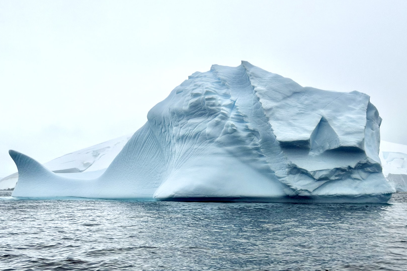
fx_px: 667
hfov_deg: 33.9
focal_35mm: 59
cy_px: 161
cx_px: 197
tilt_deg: +3.7
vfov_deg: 23.0
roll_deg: +0.4
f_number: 1.78
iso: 80
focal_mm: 6.76
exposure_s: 1/7874
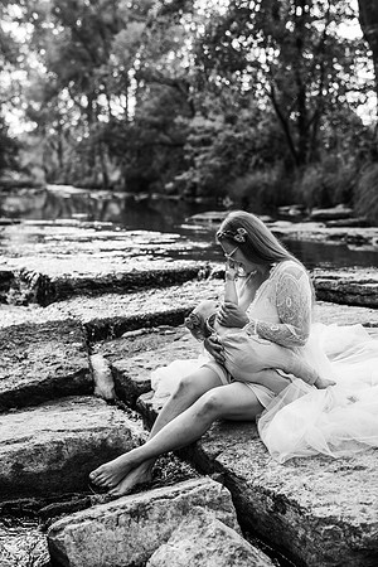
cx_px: 189
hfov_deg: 23.4
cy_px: 284
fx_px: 913
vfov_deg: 34.5
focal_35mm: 58
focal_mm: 58
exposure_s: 1/800
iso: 500
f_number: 3.2
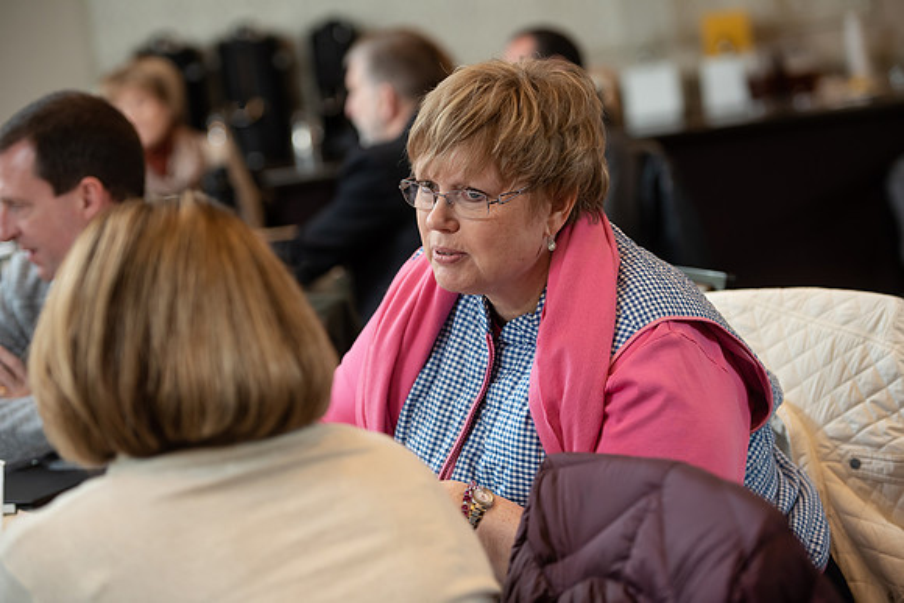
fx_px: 2562
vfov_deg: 13.4
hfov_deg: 20.0
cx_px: 452
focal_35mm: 102
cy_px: 302
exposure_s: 1/200
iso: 1250
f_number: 3.5
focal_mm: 102
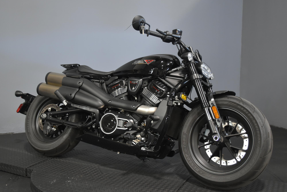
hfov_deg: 49.5
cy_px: 96
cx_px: 144
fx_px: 311
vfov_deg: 34.2
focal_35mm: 39
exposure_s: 1/30
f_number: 4.2
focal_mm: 26
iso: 1600
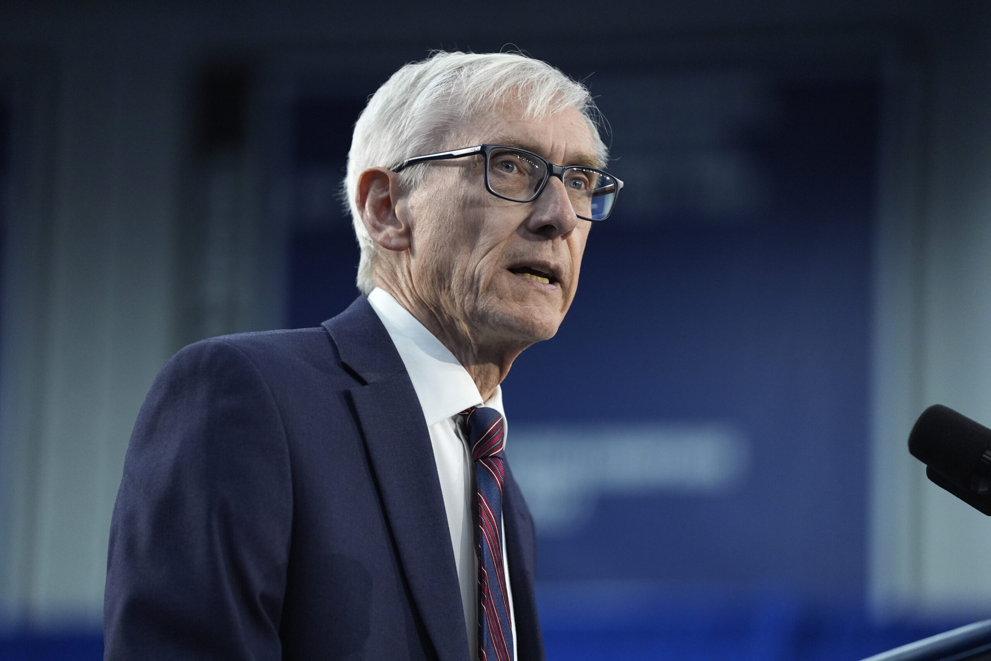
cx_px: 496
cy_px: 330
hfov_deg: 10.3
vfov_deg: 6.9
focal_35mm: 200
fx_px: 5505
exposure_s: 1/400
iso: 2000
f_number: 2.8
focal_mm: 200
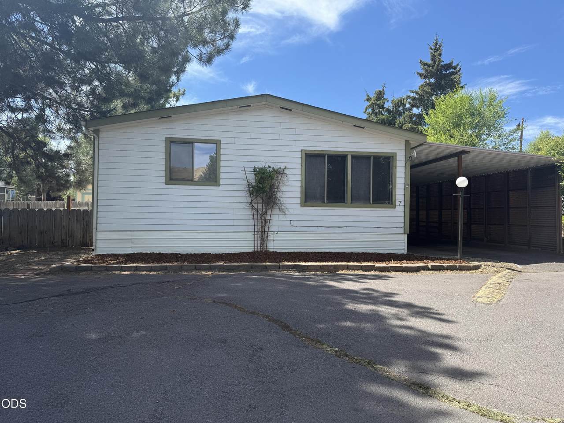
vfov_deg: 56.8
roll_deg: -1.4
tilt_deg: +1.3
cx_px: 282
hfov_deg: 71.6
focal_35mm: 24
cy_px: 212
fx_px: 391
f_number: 1.78
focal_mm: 6.76
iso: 80
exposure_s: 1/2000
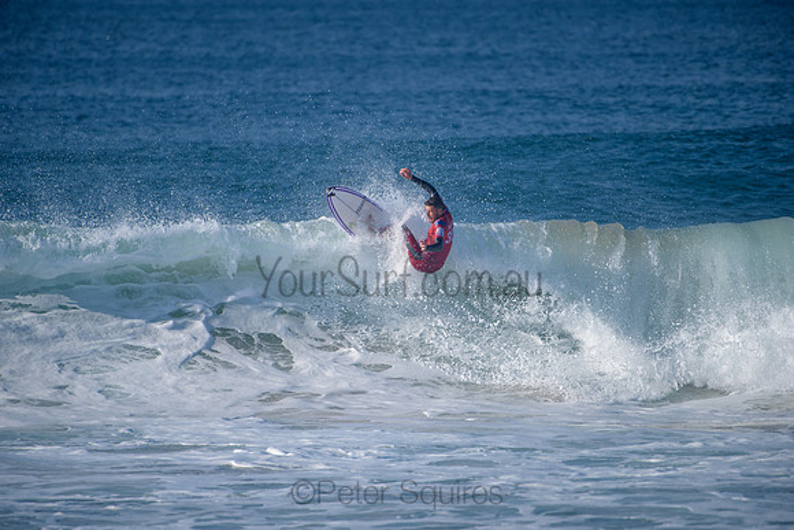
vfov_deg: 2.7
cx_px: 397
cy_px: 265
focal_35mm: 517
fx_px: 11413
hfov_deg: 4.0
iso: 250
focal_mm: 500
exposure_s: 1/2000
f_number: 5.6
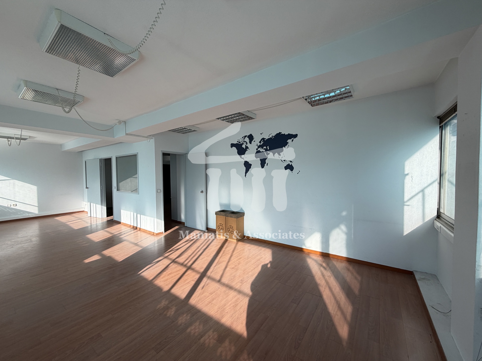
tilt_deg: -2.0
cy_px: 180
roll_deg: +0.3
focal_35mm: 14
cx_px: 241
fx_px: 195
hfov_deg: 102.1
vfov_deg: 85.7
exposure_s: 1/148
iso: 40
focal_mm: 2.22
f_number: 2.2
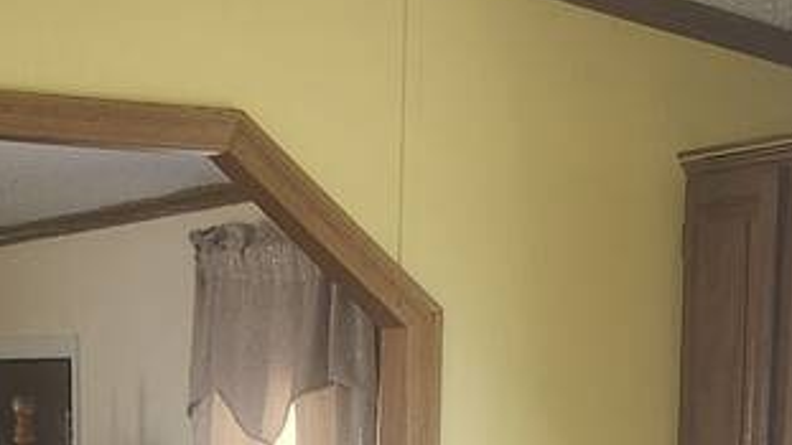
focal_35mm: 129
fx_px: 2709
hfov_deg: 16.6
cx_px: 425
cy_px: 1078
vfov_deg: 8.6
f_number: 1.8
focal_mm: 5.54
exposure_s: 1/120
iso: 640
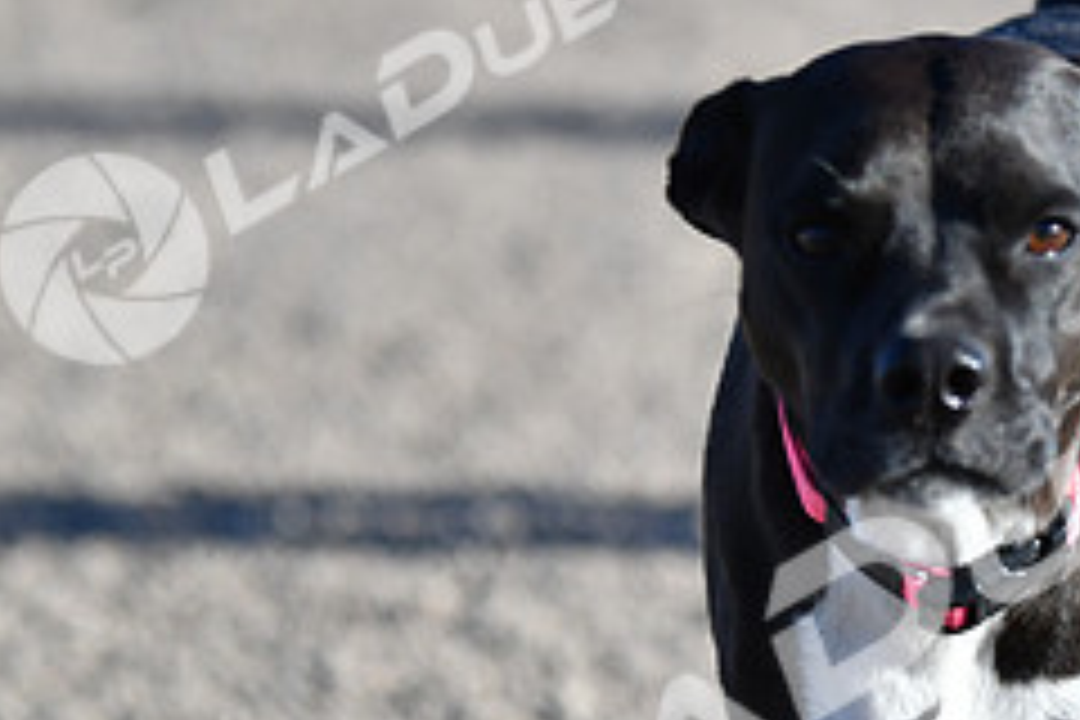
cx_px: 1040
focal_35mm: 399
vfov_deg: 3.4
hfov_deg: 5.2
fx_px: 11969
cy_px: 493
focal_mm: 110
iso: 280
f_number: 2.8
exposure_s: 1/4000
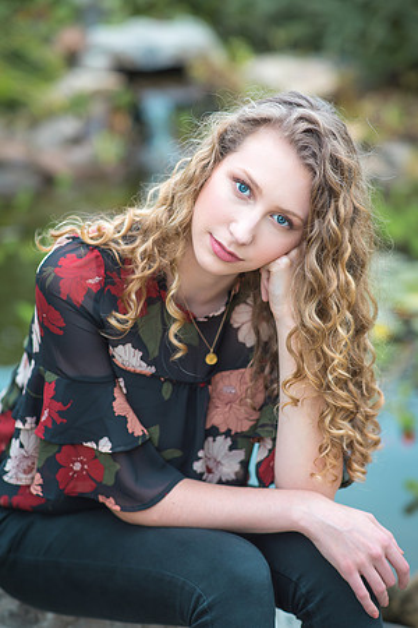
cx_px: 209
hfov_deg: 16.1
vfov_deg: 23.9
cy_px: 314
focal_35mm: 85
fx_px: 1480
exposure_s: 1/125
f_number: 2.8
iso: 450
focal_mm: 85
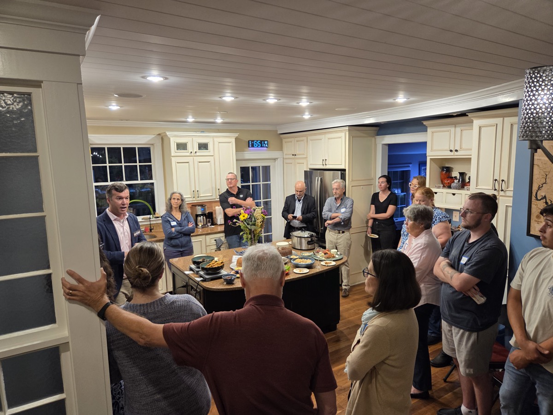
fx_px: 367
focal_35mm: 23
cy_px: 208
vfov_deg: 58.9
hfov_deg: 73.9
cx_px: 276
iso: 320
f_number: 1.8
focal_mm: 5.4
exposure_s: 1/120
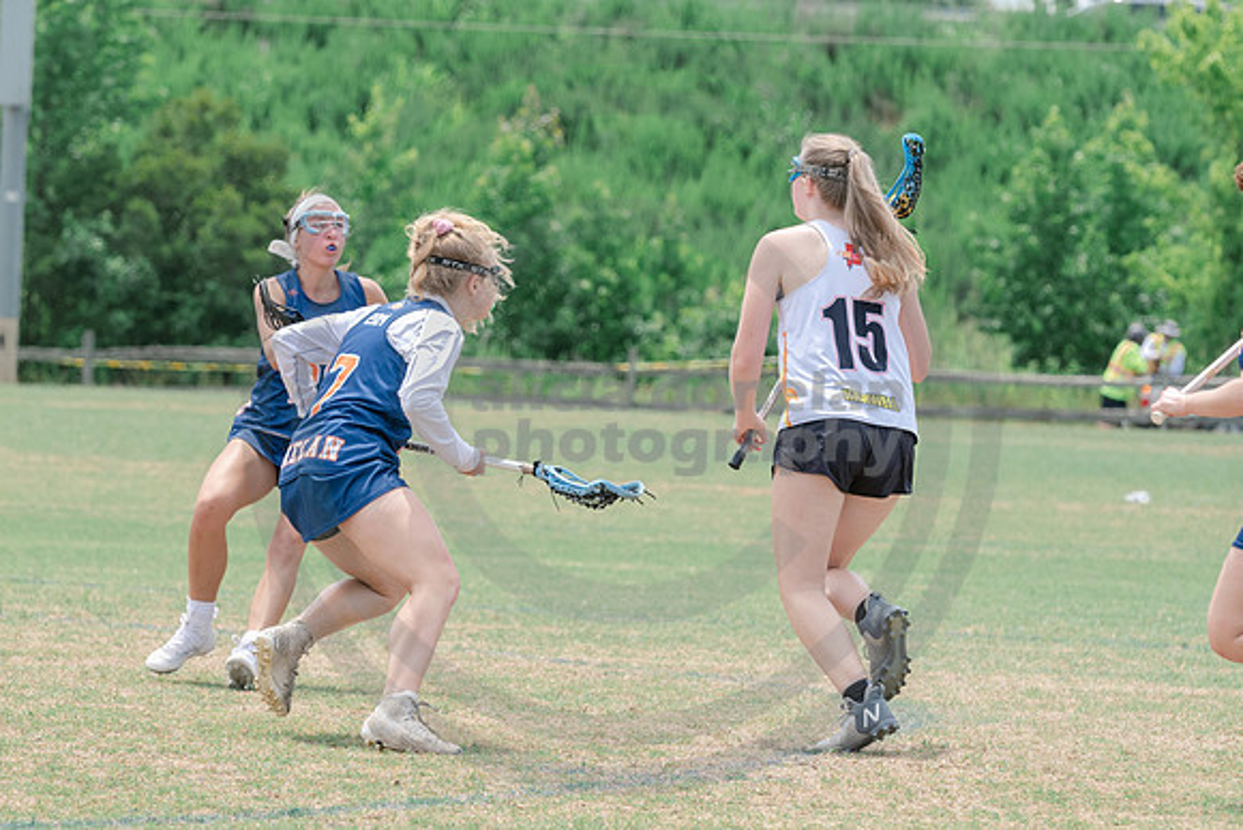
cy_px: 554
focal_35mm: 299
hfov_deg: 6.9
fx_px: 10325
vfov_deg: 4.6
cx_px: 488
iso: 250
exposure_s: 1/1250
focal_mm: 135
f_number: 4.5
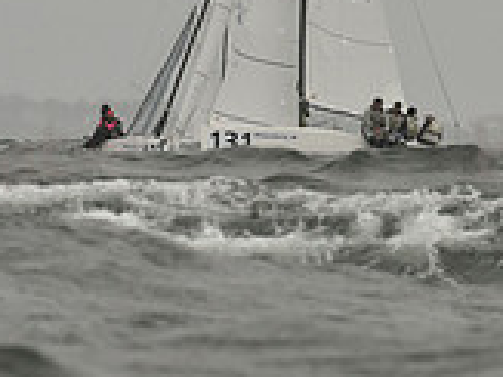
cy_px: -17
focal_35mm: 684
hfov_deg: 2.9
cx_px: 312
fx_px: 9932
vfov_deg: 2.2
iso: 400
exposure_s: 1/1250
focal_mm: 200
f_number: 5.6
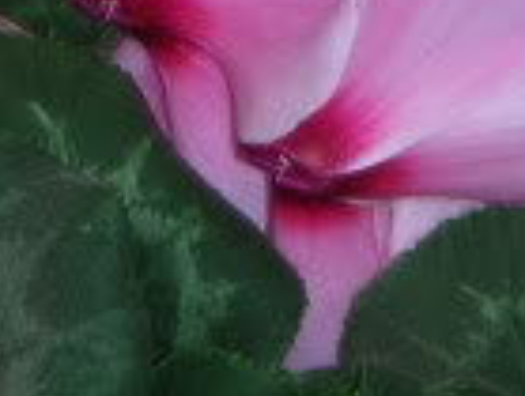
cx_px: 298
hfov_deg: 5.0
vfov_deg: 3.8
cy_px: 249
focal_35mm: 395
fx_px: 6006
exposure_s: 1/120
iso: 50
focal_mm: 14.3
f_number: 4.8
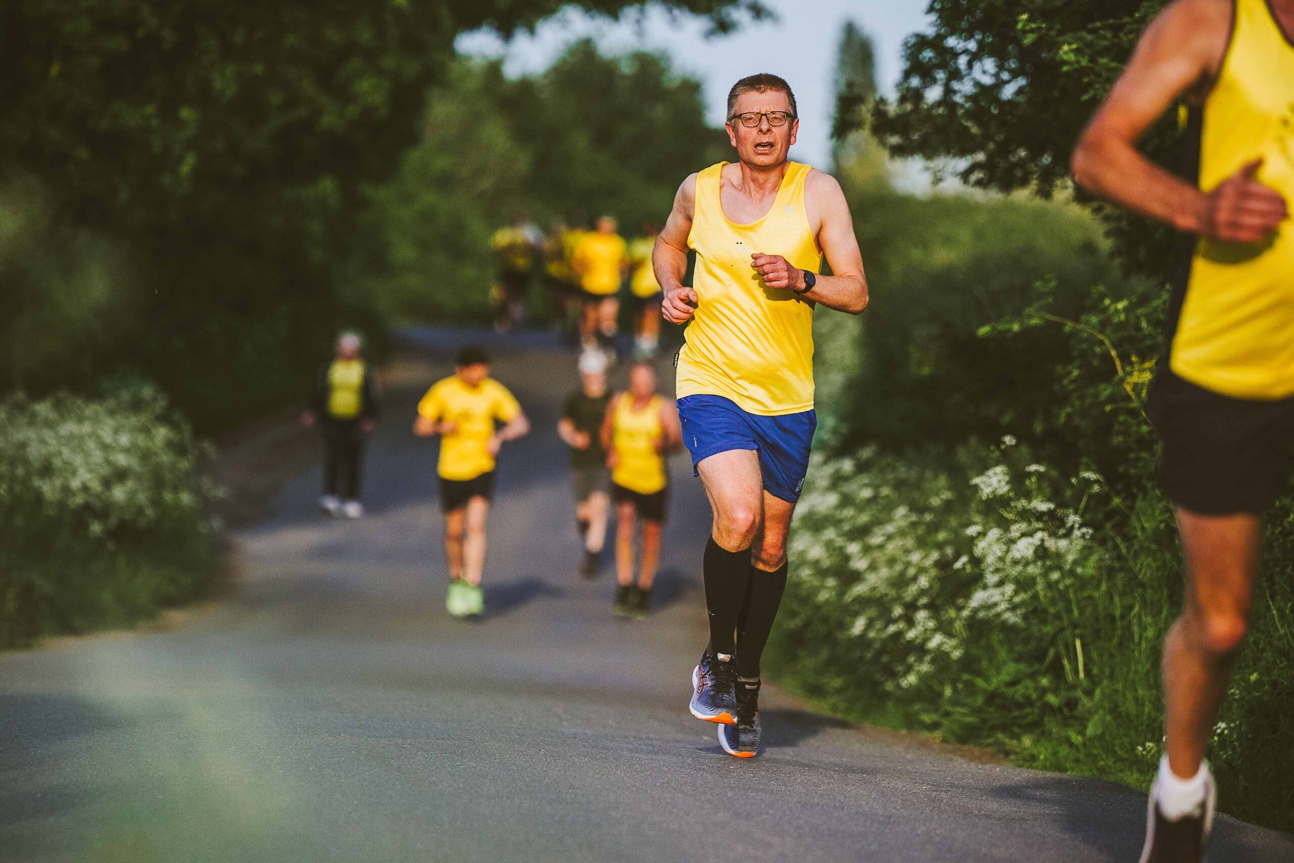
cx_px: 647
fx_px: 8627
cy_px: 432
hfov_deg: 8.6
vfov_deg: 5.7
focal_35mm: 240
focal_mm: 160
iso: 500
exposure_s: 1/6400
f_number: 2.8
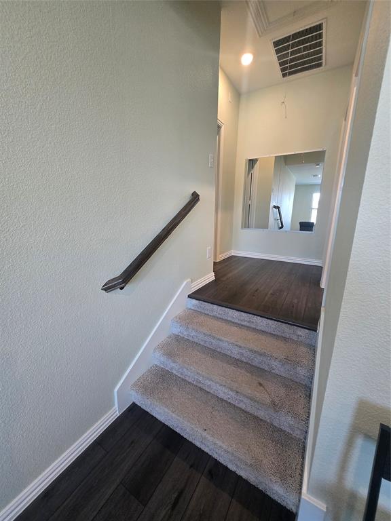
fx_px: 196
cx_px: 196
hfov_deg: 89.9
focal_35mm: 13
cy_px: 260
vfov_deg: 106.2
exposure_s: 1/60
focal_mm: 1.7
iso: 200
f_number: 2.2
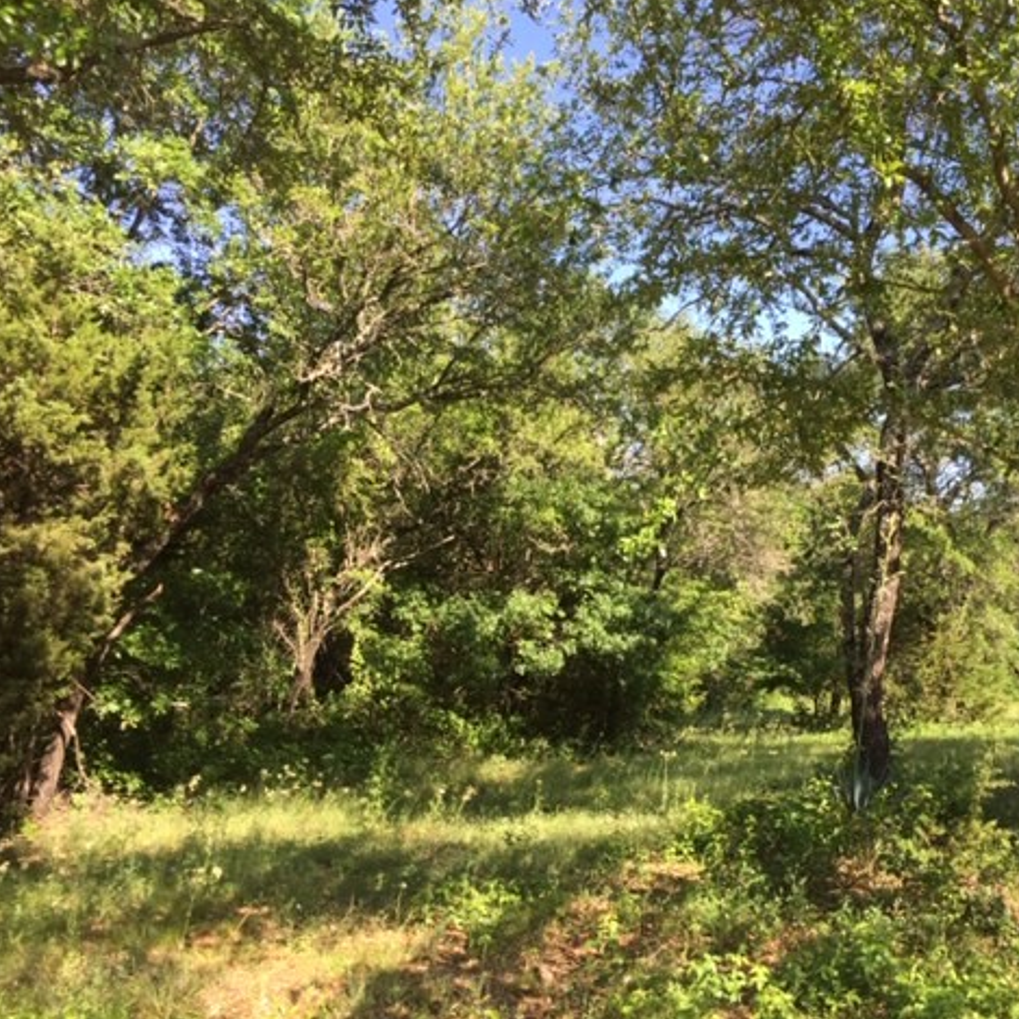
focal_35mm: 35
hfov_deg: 46.8
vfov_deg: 47.2
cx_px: 643
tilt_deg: -0.8
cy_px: 502
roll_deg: -2.8
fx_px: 1166
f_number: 2.2
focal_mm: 4.15
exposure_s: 1/542
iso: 32
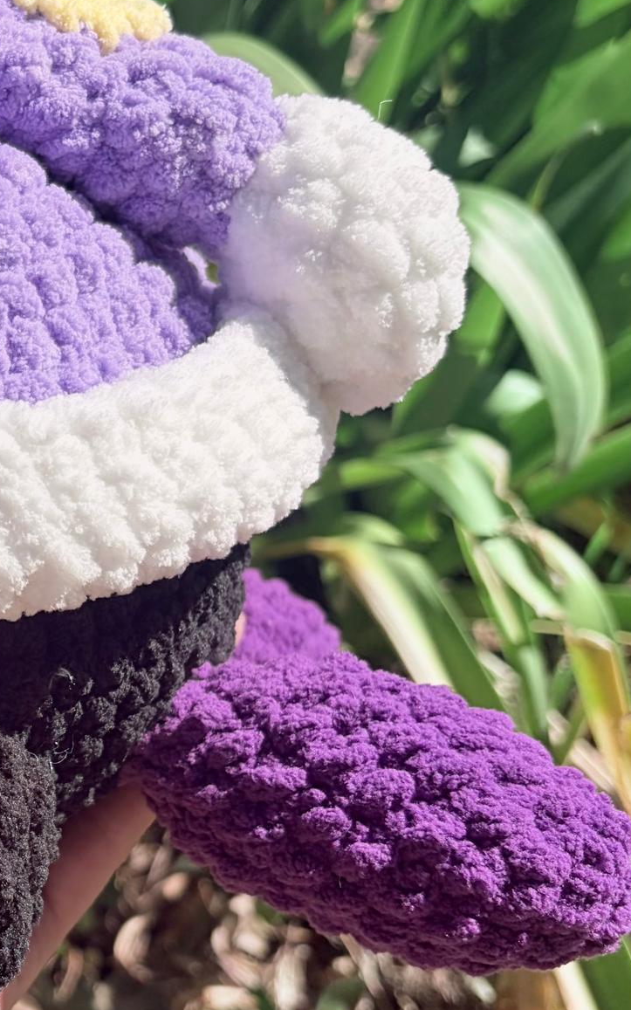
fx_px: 1679
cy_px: 490
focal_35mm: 61
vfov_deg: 33.5
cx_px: -97
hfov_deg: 20.1
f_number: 1.6
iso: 50
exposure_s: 1/4608
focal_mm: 5.96
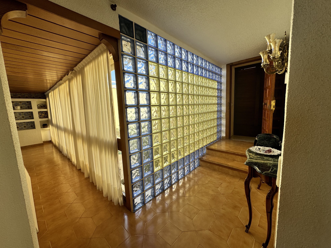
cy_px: 124
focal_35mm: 14
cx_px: 166
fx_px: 134
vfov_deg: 85.7
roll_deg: +2.9
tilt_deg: -6.8
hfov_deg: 102.1
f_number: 2.2
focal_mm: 2.22
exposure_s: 1/247
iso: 40
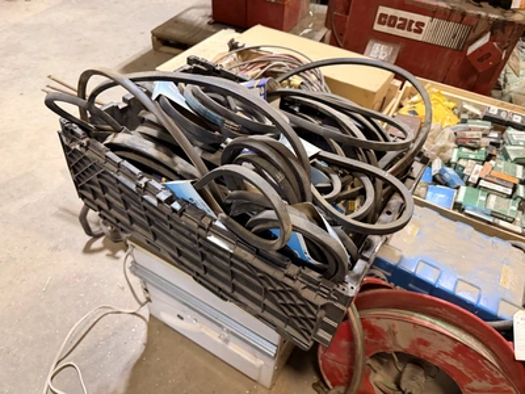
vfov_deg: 56.8
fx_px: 364
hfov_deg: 71.6
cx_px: 262
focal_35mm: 24
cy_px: 197
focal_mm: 6.76
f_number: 1.78
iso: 500
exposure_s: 1/60
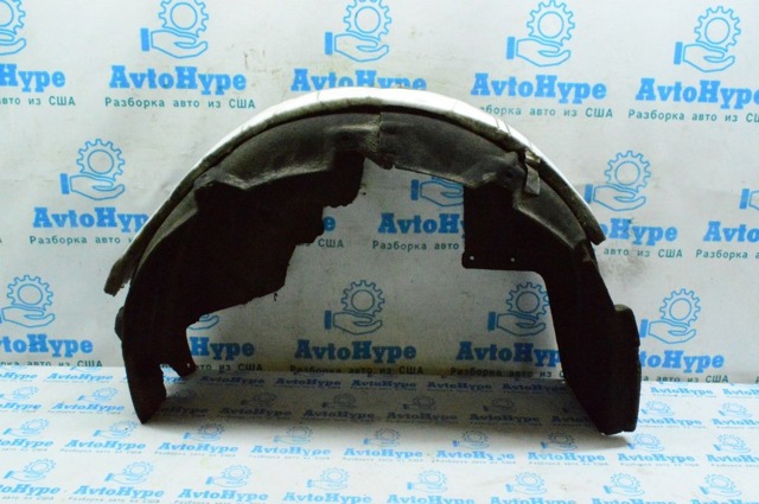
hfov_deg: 59.6
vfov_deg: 41.6
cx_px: 380
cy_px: 252
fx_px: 663
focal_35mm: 32
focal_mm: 21
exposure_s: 1/50
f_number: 25
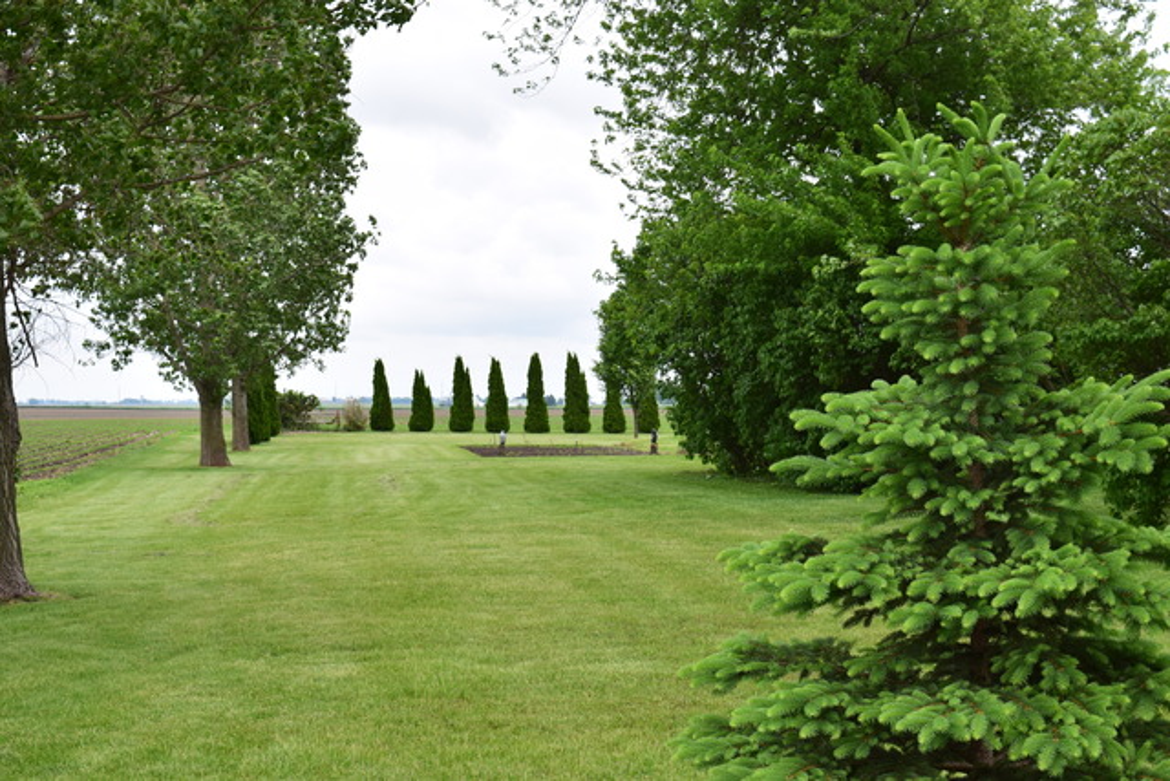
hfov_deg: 35.0
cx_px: 585
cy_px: 390
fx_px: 1853
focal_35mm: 57
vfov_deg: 23.8
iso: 400
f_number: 11
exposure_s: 1/400
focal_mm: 38
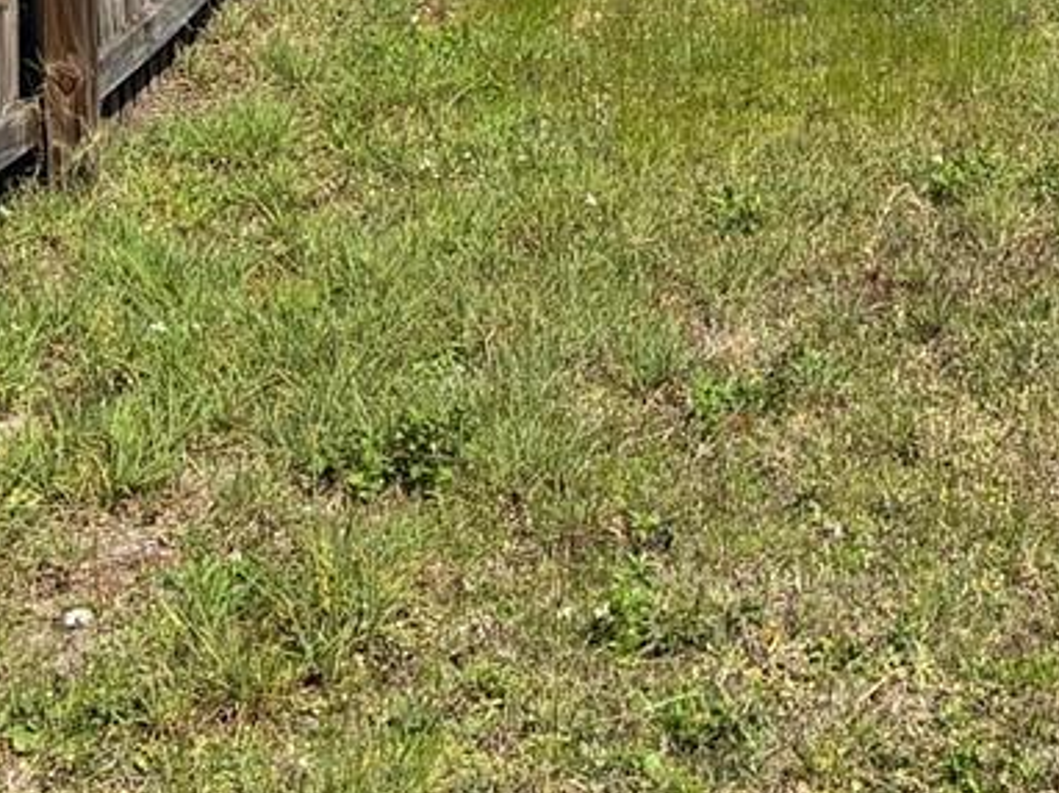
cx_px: 1295
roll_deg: +0.0
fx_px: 3333
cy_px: -319
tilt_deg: -4.5
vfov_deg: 13.0
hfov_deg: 17.2
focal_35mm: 109
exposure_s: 1/2933
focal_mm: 5.96
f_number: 1.6
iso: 50
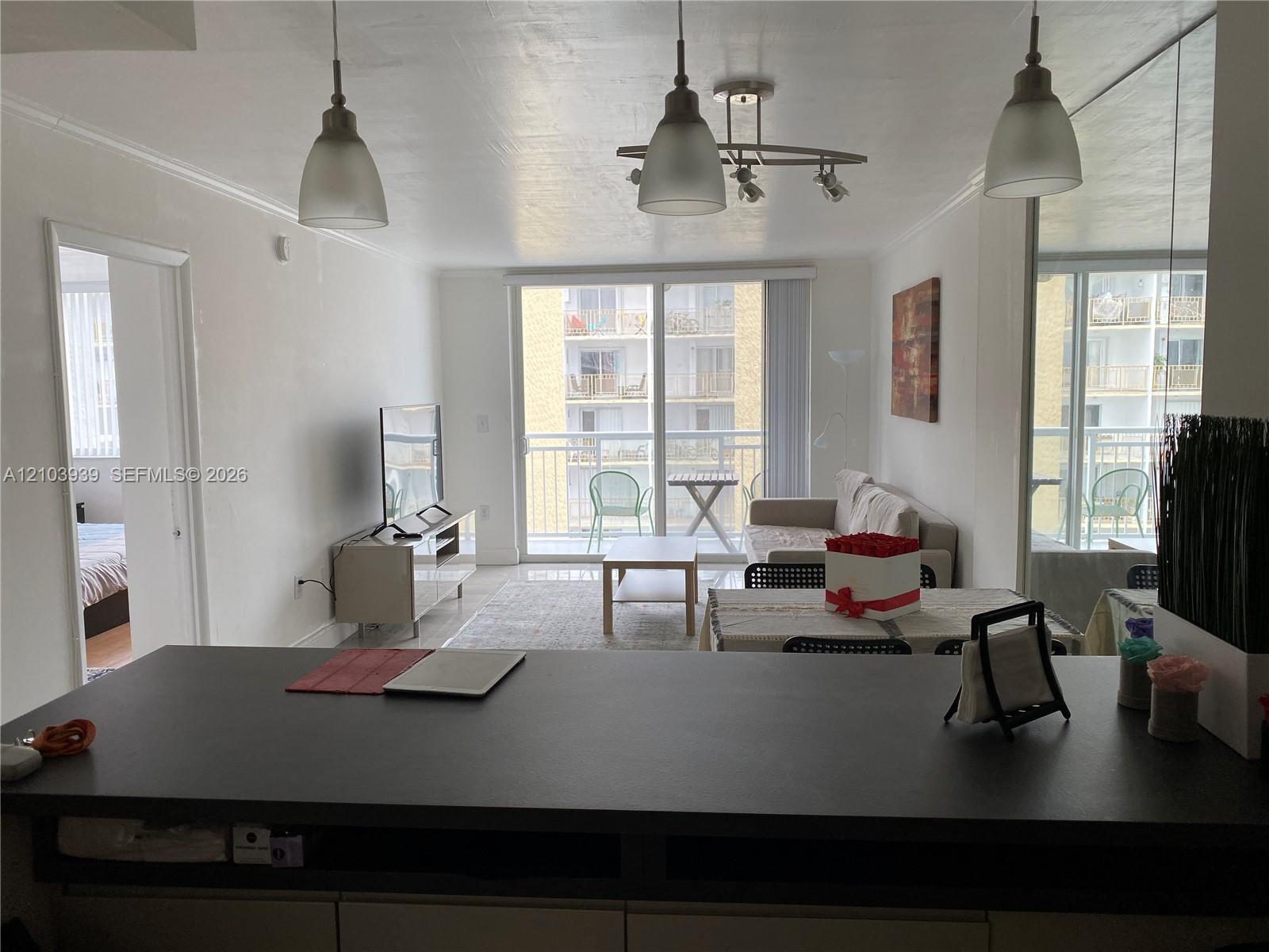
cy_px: 476
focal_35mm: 26
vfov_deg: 53.1
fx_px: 953
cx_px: 634
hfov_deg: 67.3
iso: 64
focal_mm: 4.25
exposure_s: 1/121
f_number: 1.8
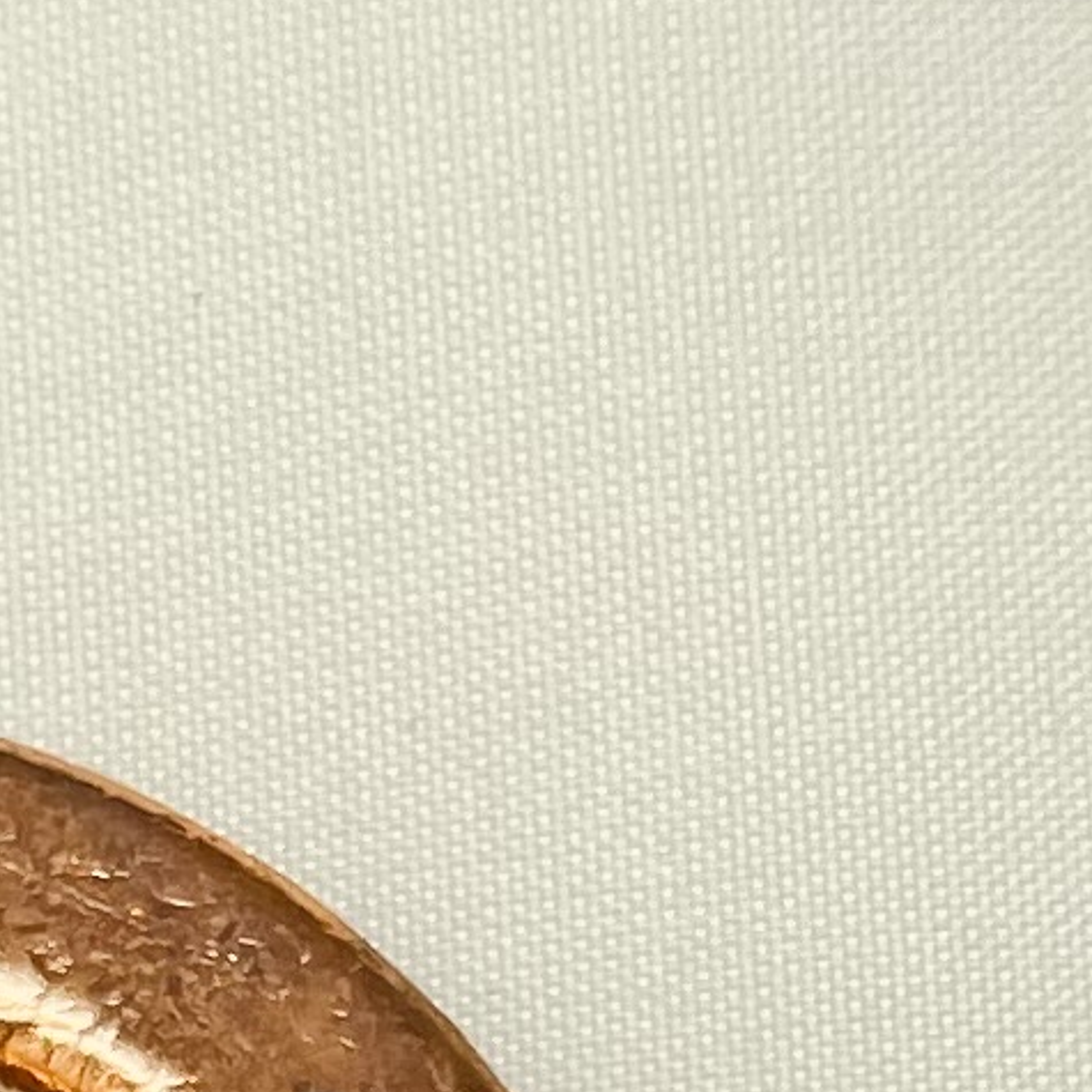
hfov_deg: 8.8
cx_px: -543
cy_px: 3533
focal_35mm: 195
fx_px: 6960
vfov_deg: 7.6
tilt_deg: -84.1
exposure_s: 1/295
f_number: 1.6
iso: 32
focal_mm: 4.2
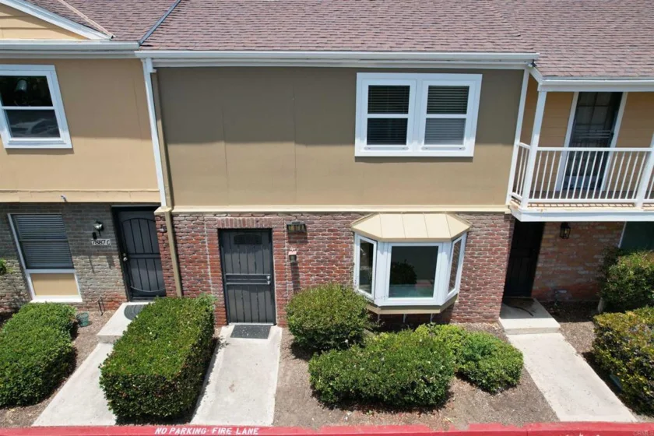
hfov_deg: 78.6
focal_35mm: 22
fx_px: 400
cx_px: 327
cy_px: 218
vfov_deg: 57.2
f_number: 2.8
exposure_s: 1/1600
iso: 160
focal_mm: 8.38
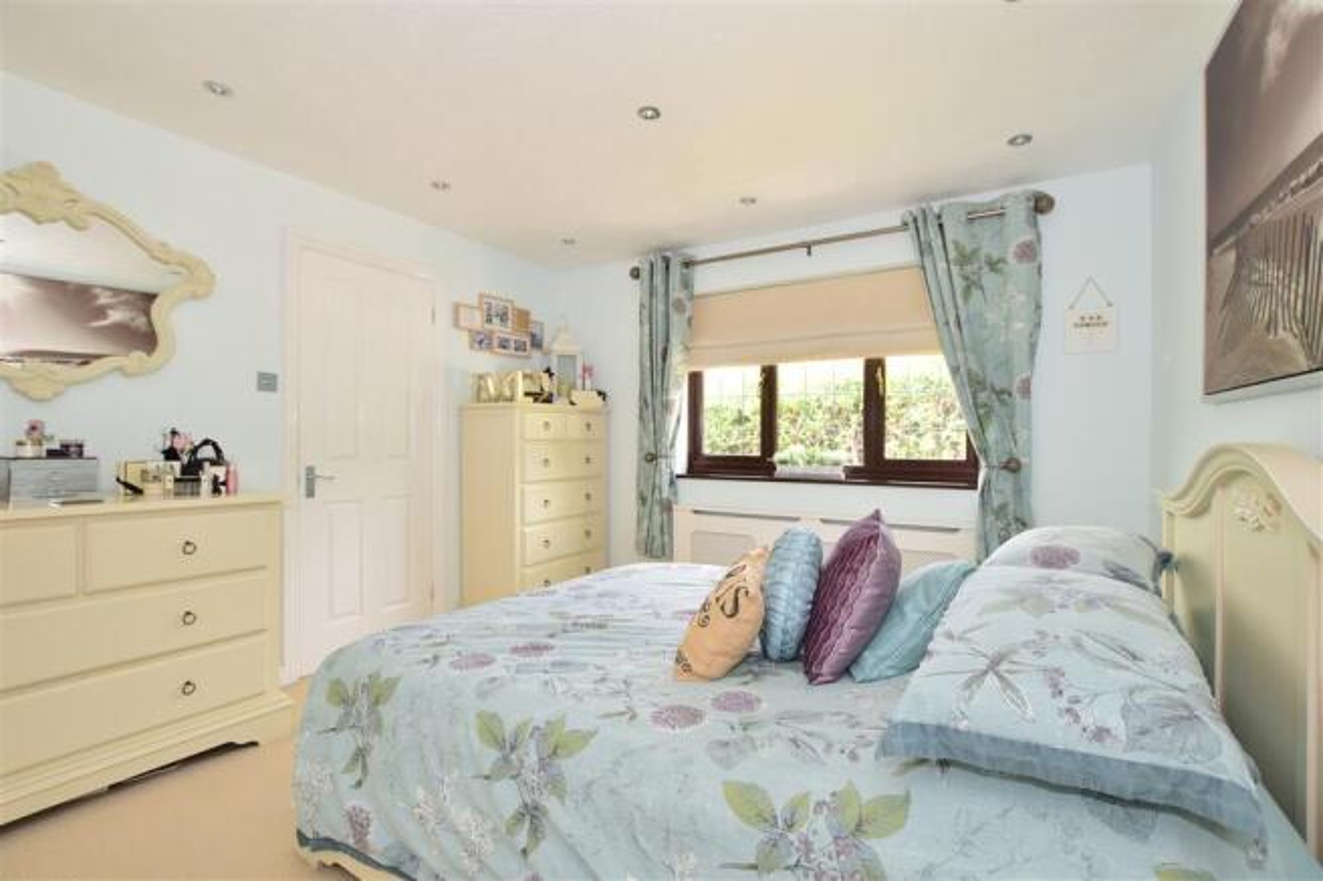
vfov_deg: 77.3
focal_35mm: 15
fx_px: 551
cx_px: 662
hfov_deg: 100.4
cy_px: 440
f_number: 7.1
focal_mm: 10
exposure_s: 1/60
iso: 500
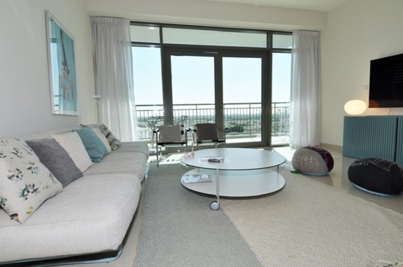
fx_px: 201
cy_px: 134
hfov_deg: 90.1
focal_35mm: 18
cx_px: 202
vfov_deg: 67.2
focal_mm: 12
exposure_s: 1/200
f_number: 10
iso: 200
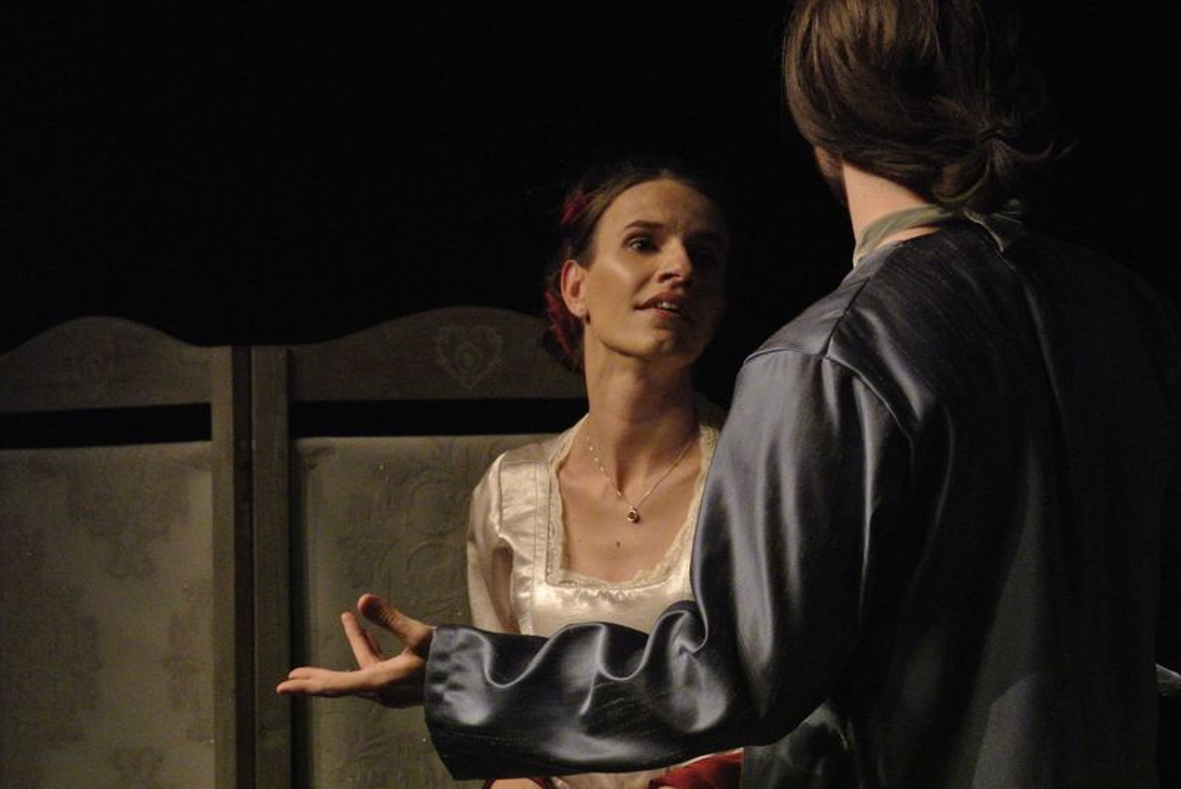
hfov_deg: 6.9
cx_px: 590
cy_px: 394
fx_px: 9752
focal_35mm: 297
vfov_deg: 4.6
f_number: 10
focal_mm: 110
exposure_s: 1/125
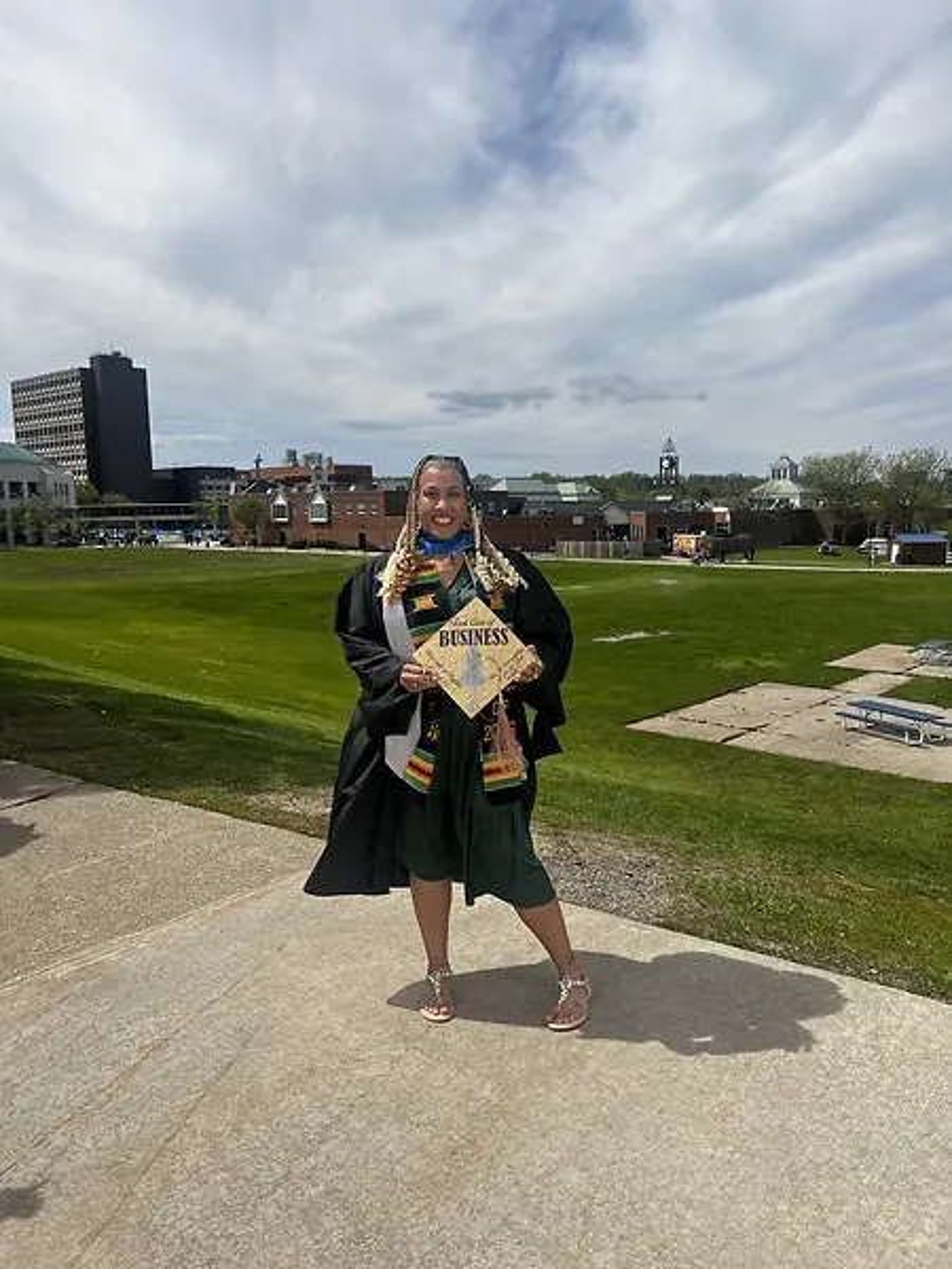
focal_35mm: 26
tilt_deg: -6.0
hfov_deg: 53.1
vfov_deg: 67.3
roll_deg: +1.5
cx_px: 476
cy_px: 634
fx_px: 953
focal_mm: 5.7
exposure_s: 1/6579
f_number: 1.5
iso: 50
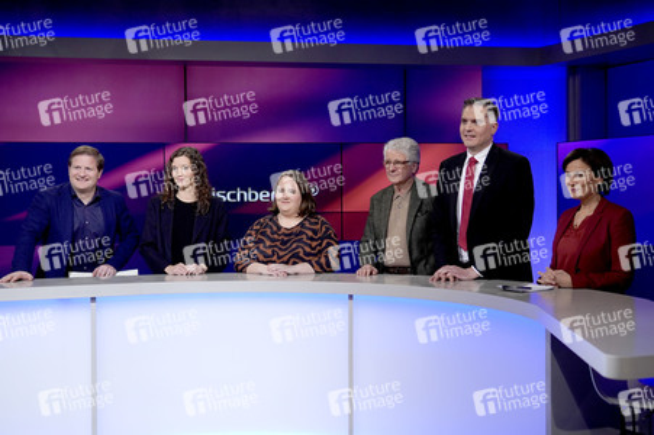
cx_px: 327
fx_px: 817
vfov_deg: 29.8
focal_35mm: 45
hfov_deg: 43.6
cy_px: 218
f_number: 2
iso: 640
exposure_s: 1/500
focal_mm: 30
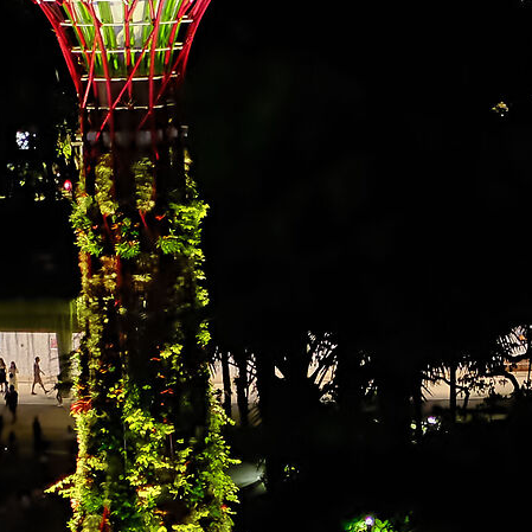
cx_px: 764
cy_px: 160
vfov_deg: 11.0
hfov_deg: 10.7
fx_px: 2765
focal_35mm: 159
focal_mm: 23
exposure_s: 1/60
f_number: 2
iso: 5000
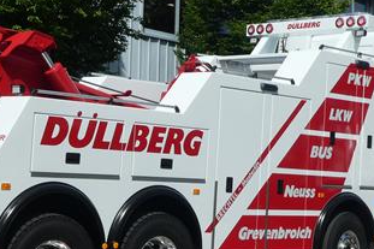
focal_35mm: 83
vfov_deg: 16.4
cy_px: 114
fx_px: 862
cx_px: 156
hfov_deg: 24.5
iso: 80
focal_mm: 5.4
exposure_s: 1/1000
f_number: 4
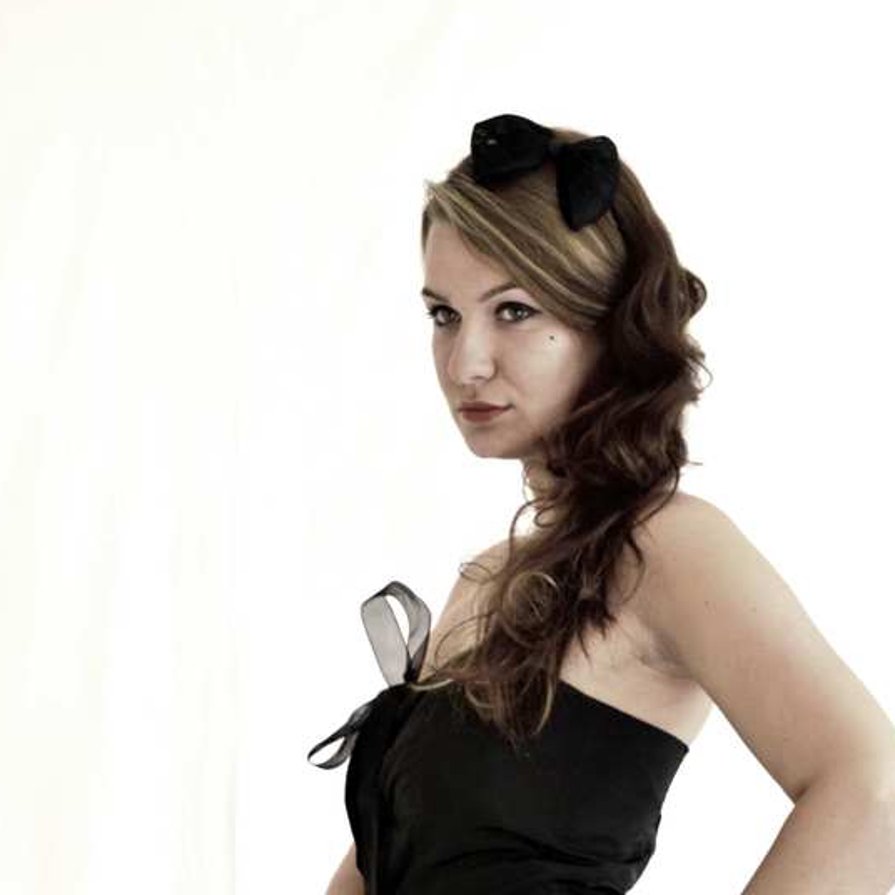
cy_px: 741
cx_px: 493
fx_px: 2691
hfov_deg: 18.9
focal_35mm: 92
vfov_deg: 18.7
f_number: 5.6
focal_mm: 40
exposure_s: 1/125
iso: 220
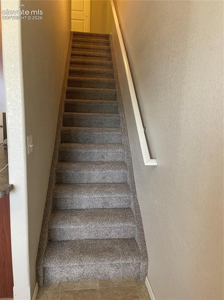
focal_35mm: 25
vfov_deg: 69.4
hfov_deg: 54.8
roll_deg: -1.4
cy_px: 150
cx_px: 112
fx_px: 216
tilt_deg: -9.2
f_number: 1.6
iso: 320
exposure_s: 1/60
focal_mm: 5.1
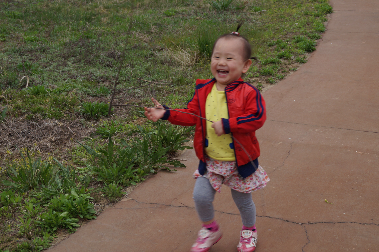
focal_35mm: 68
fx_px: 710
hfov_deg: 29.9
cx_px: 190
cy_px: 126
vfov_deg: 20.1
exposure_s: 1/100
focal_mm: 45
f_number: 6.3
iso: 100
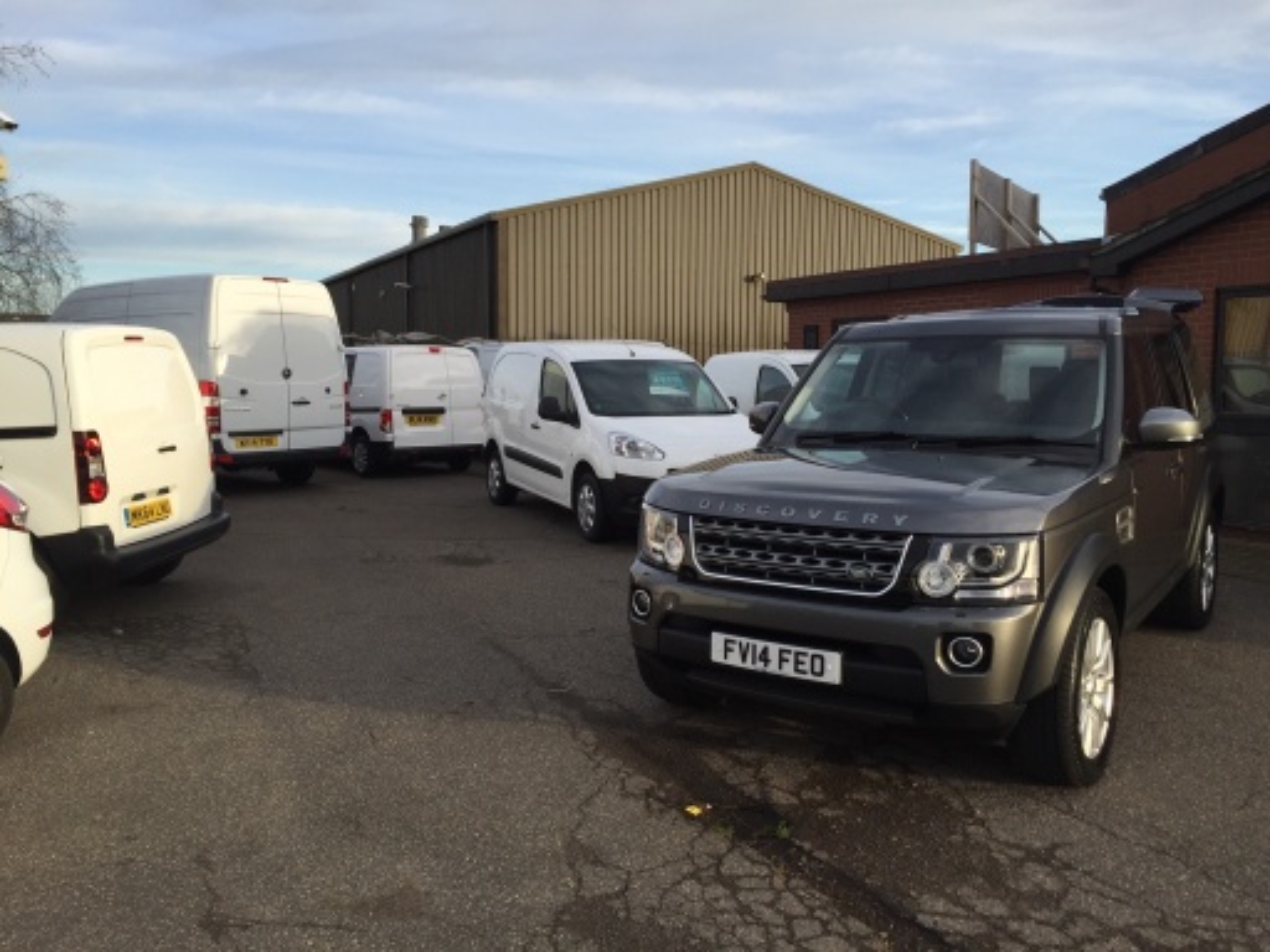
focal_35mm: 29
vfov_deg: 48.2
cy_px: 476
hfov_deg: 61.7
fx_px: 1064
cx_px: 635
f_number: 2.2
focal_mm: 4.15
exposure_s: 1/628
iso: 32
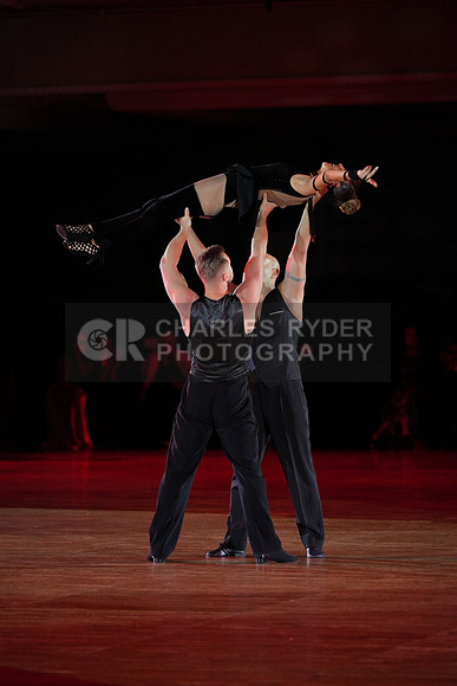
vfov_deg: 11.5
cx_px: 228
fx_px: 3387
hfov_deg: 7.7
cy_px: 343
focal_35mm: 178
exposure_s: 1/1000
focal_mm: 178
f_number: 2.8
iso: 1250
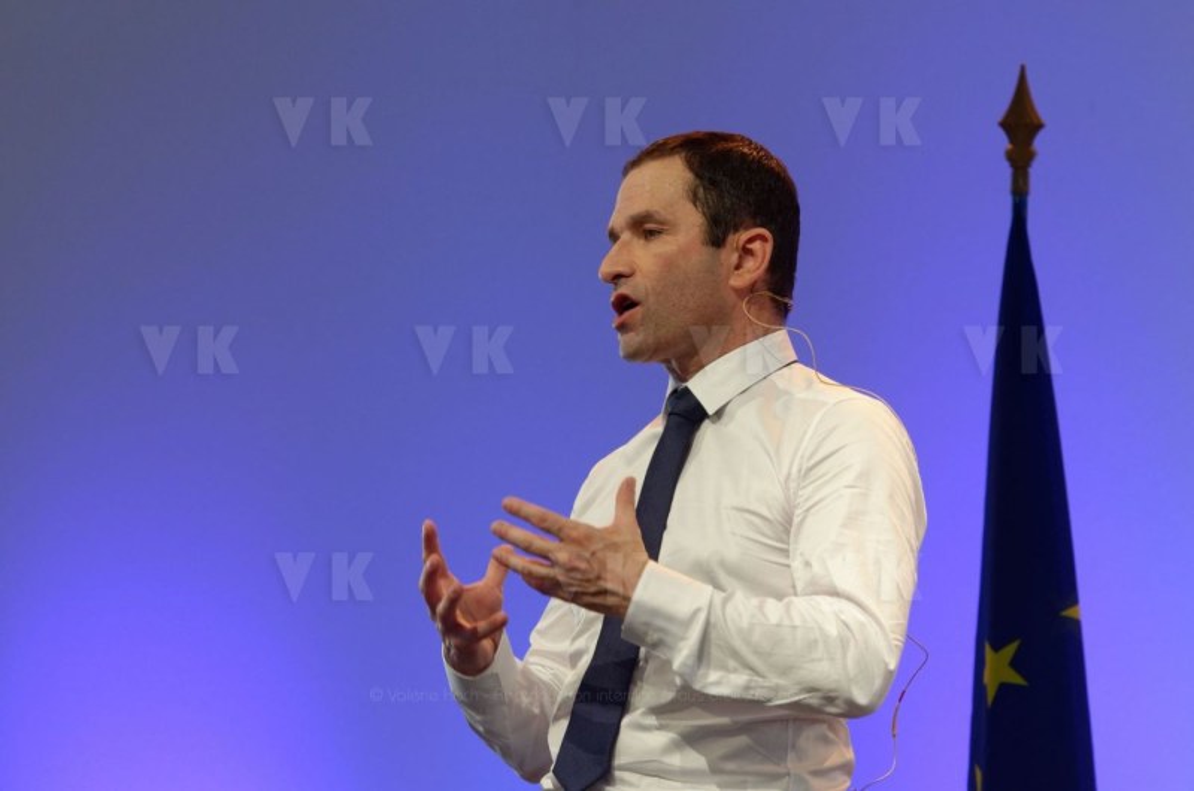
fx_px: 7199
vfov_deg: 6.3
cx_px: 597
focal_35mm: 218
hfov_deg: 9.5
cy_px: 396
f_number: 5.6
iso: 1000
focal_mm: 145
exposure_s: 1/160
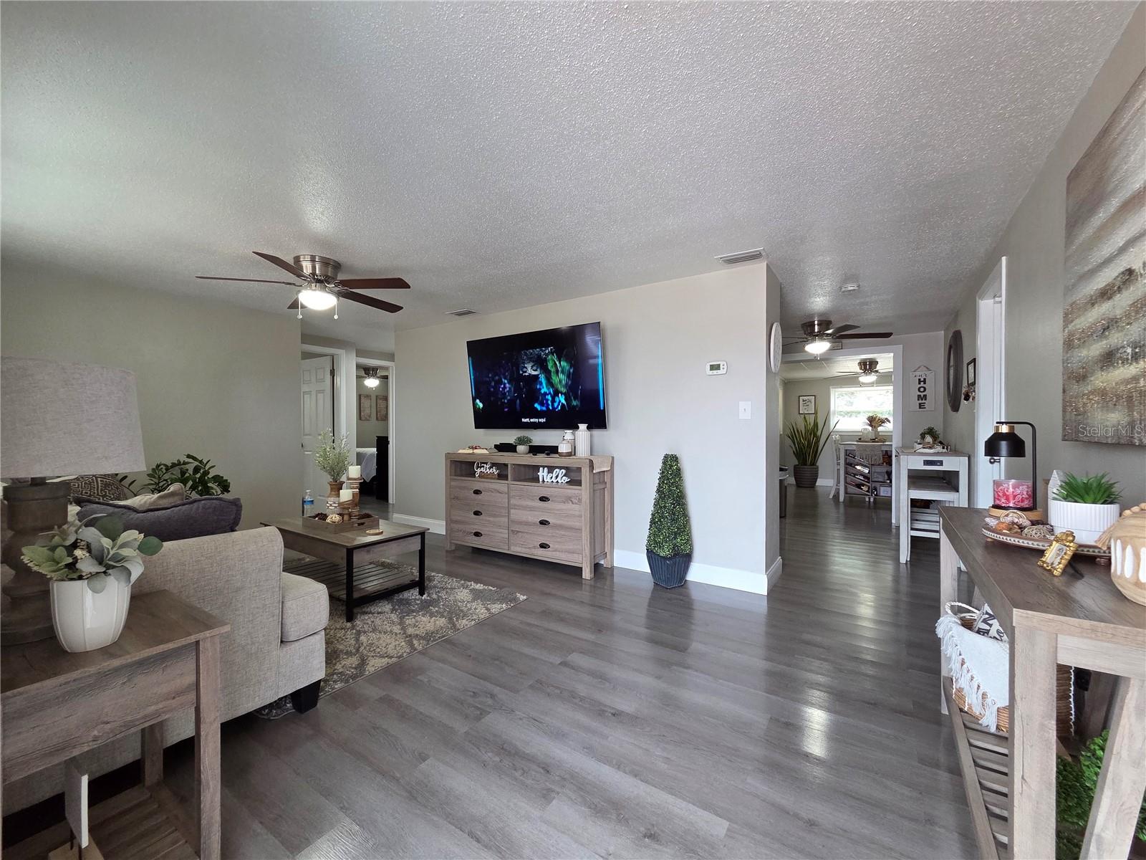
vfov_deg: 89.9
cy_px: 430
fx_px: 430
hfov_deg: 106.2
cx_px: 573
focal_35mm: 13
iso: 250
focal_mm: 2.2
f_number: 2.2
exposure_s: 1/120
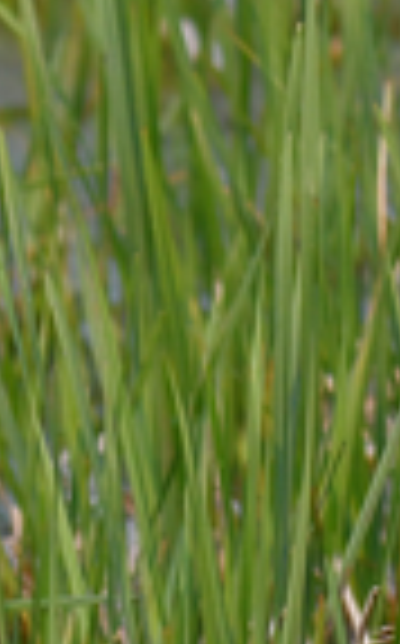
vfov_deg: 2.1
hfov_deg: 1.3
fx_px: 17827
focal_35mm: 1019
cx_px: -445
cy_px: 664
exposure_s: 1/1600
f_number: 5
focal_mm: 170
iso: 450
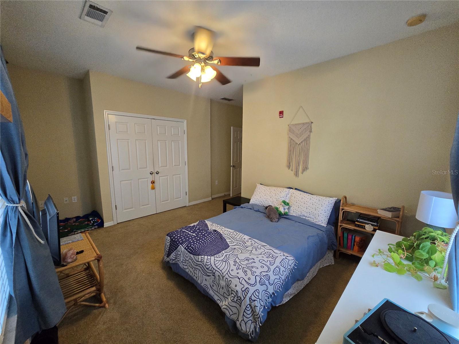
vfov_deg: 89.9
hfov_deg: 106.2
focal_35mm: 13
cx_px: 230
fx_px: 172
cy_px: 172
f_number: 2.2
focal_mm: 2.2
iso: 400
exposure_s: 1/60
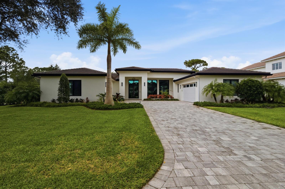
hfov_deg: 93.4
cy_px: 94
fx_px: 134
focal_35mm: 17
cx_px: 142
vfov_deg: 70.3
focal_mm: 17
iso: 400
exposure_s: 1/6400
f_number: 8
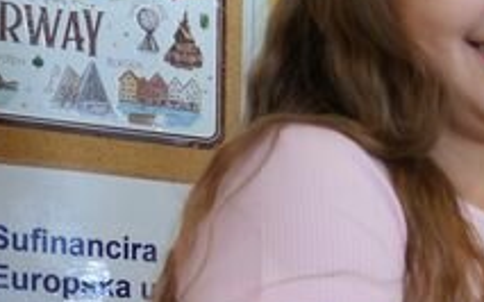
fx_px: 2914
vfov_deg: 5.9
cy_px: 453
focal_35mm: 221
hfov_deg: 9.0
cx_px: 916
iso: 1000
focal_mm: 45
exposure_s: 1/50
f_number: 4.5
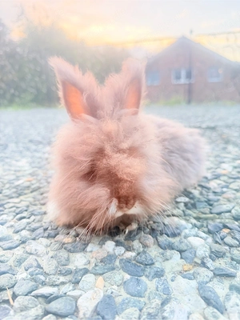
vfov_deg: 71.6
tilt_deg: -13.8
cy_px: 160
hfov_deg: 56.8
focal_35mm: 24
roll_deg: +2.1
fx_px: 222
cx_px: 120
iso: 200
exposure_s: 1/92
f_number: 1.78
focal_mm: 6.76
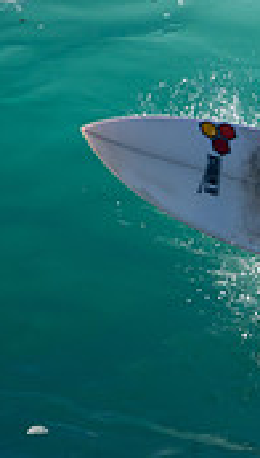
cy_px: 126
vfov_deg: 0.8
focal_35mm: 2629
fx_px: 32050
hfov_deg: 0.5
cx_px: 554
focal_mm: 500
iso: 280
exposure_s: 1/1250
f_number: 5.6
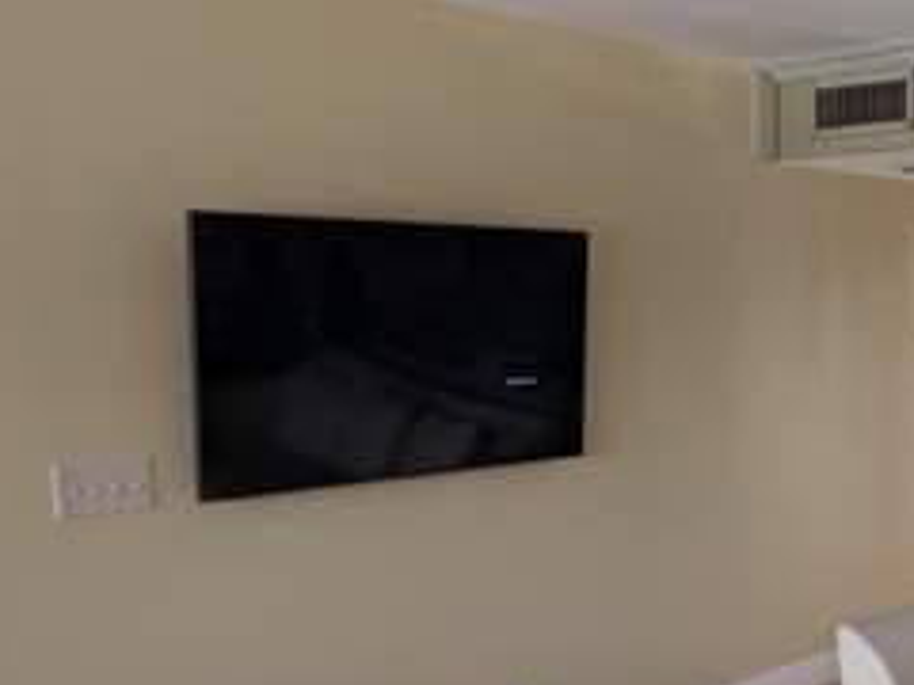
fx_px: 1267
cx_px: 872
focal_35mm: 48
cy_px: 499
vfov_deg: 29.9
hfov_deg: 36.4
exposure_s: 1/63.7
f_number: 1.68
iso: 20
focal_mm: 6.9
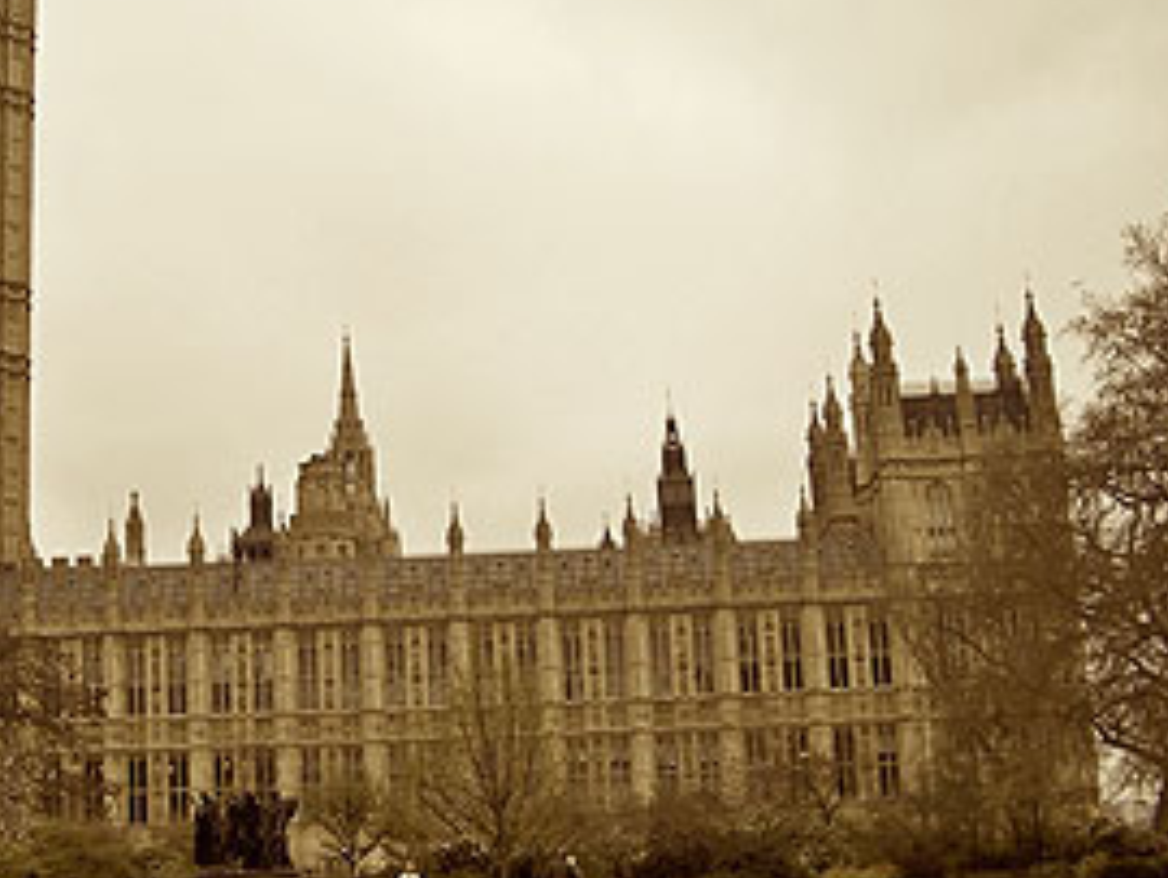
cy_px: 420
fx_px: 1857
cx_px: 294
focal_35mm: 55
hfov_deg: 34.2
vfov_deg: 26.6
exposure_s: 1/320
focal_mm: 5.85
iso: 64
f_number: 2.8
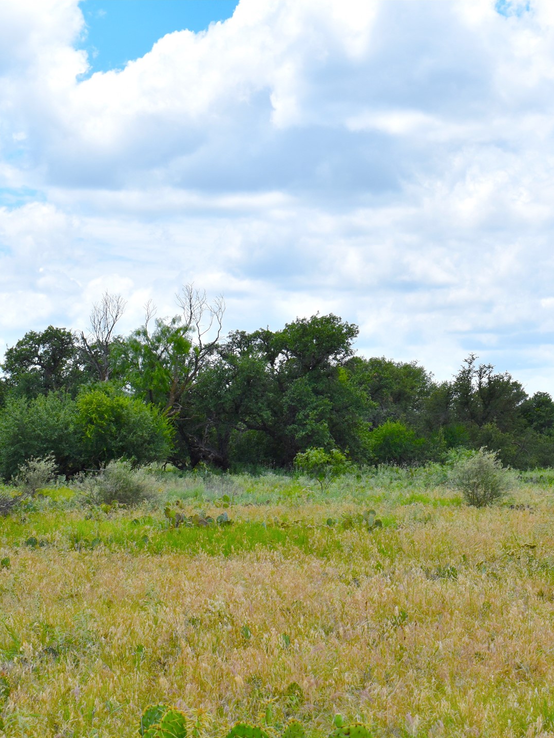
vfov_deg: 26.3
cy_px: 370
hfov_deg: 19.8
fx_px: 1579
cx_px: 390
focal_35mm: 74
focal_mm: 34
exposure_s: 1/200
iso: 100
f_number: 10
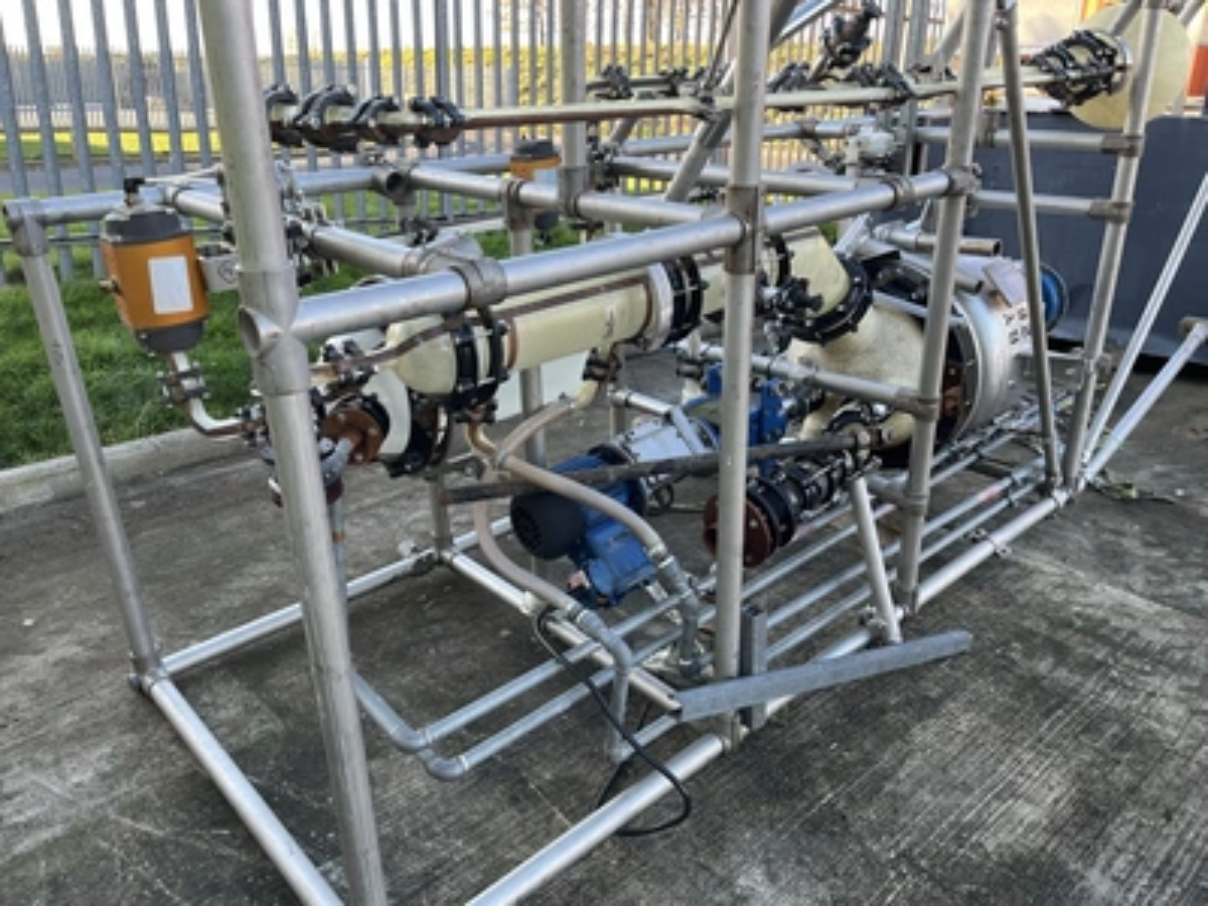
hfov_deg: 67.3
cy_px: 453
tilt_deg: -19.5
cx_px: 604
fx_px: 907
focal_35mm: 26
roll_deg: -0.1
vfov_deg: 53.1
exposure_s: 1/121
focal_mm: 5.1
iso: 40
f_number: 1.6
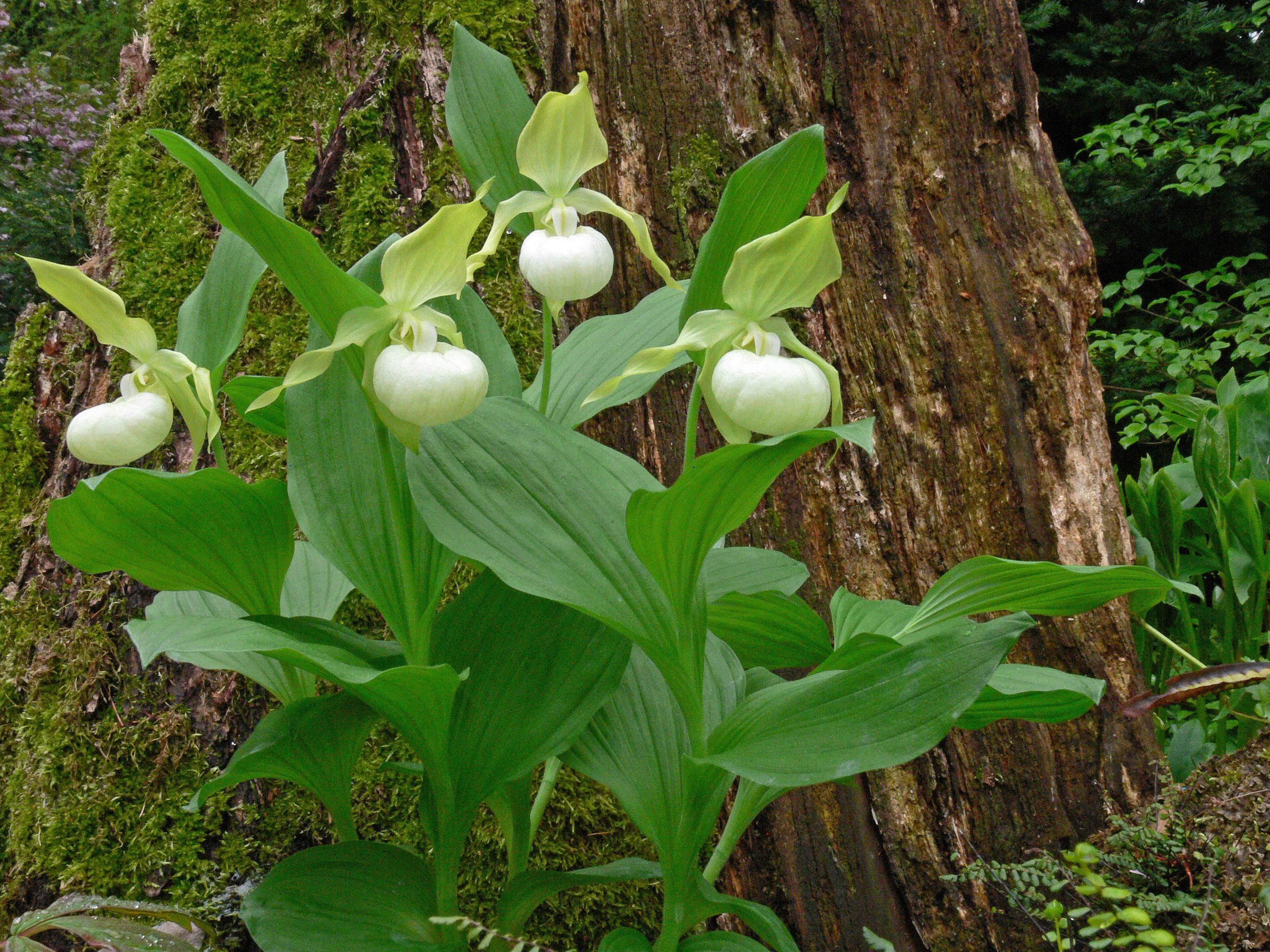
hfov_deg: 39.7
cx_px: 635
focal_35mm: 48
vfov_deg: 30.3
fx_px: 1761
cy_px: 476
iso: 200
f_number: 11
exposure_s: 1/100
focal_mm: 10.2
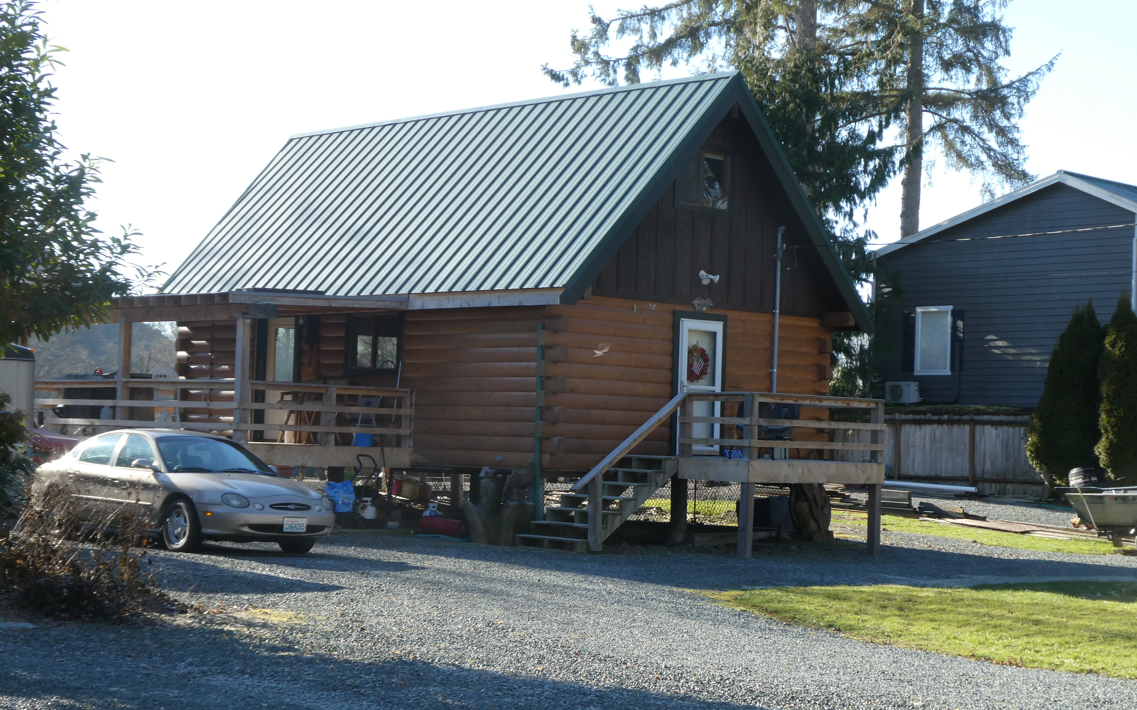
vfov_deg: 21.3
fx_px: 1890
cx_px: 571
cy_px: 404
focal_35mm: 61
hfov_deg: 33.5
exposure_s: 1/160
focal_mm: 10.3
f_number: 4.2
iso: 80
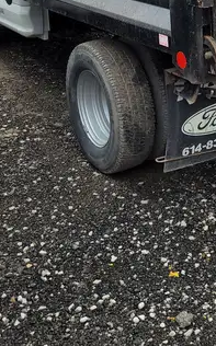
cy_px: 5
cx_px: 231
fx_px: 604
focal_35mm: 64
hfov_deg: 19.5
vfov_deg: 30.0
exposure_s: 1/260
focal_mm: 5.4
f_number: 1.8
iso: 40
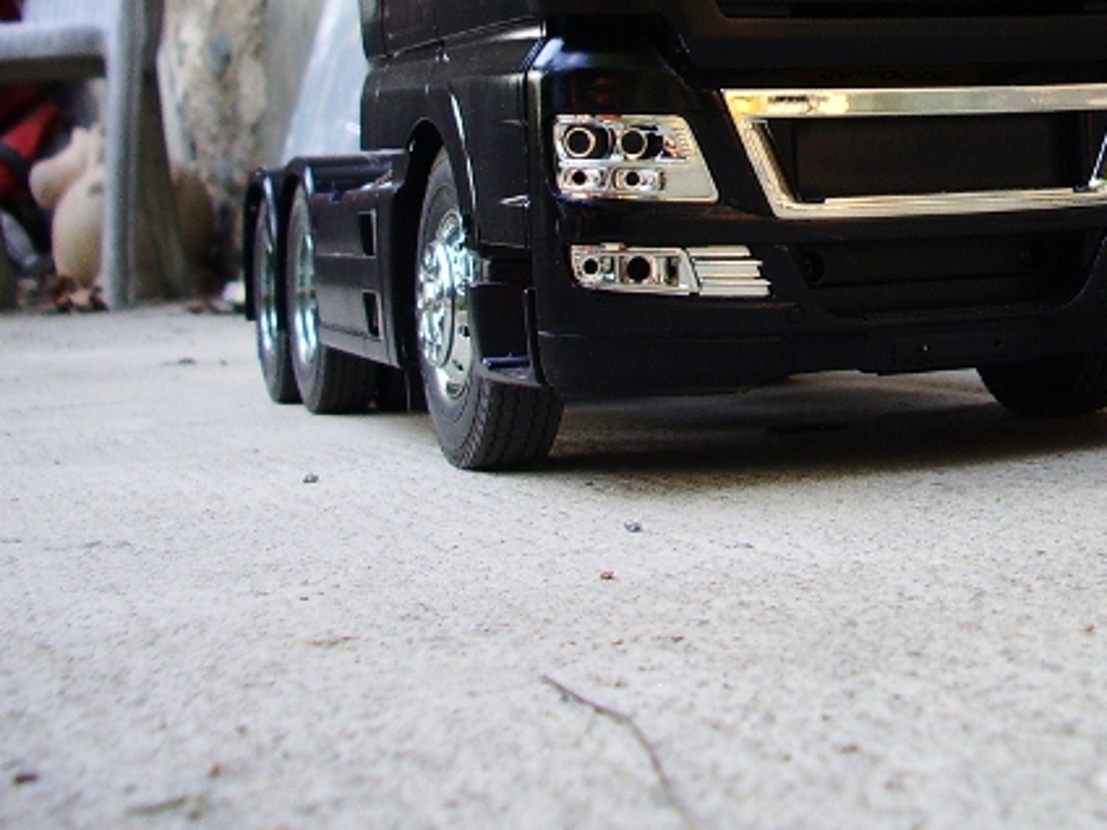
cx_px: 869
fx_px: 2111
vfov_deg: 21.7
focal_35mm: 66
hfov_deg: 28.8
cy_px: 55
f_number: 2.6
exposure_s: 1/80
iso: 100
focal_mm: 5.8
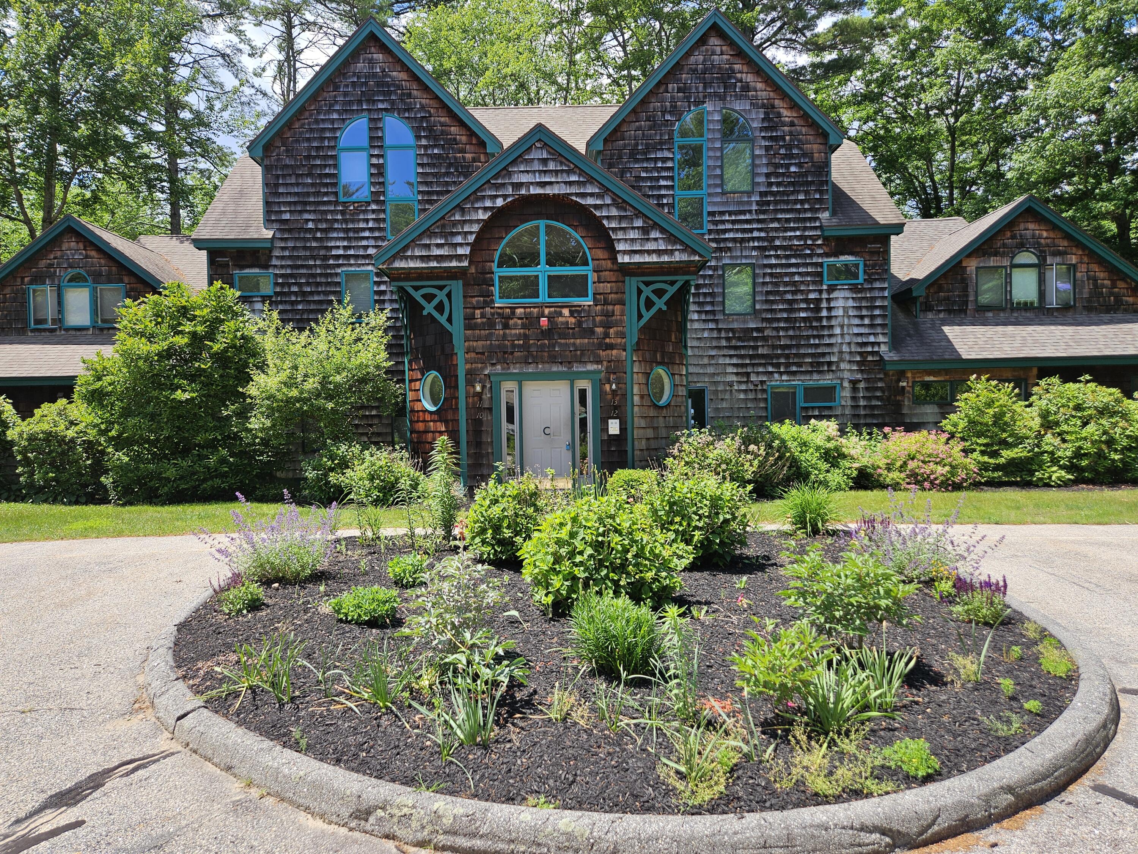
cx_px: 569
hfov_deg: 73.9
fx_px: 756
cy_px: 427
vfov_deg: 58.9
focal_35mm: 23
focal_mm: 5.4
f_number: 1.8
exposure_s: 1/880
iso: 25
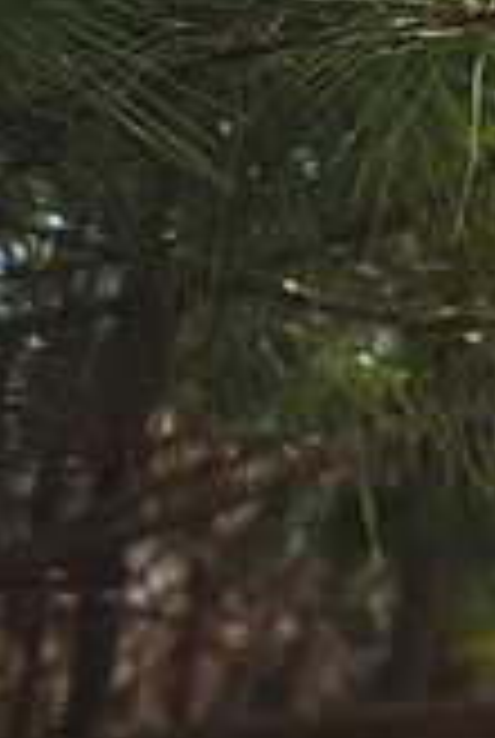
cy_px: 537
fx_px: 2690
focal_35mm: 131
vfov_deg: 15.6
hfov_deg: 8.2
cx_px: 1666
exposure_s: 1/640
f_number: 2.8
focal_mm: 29
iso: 100
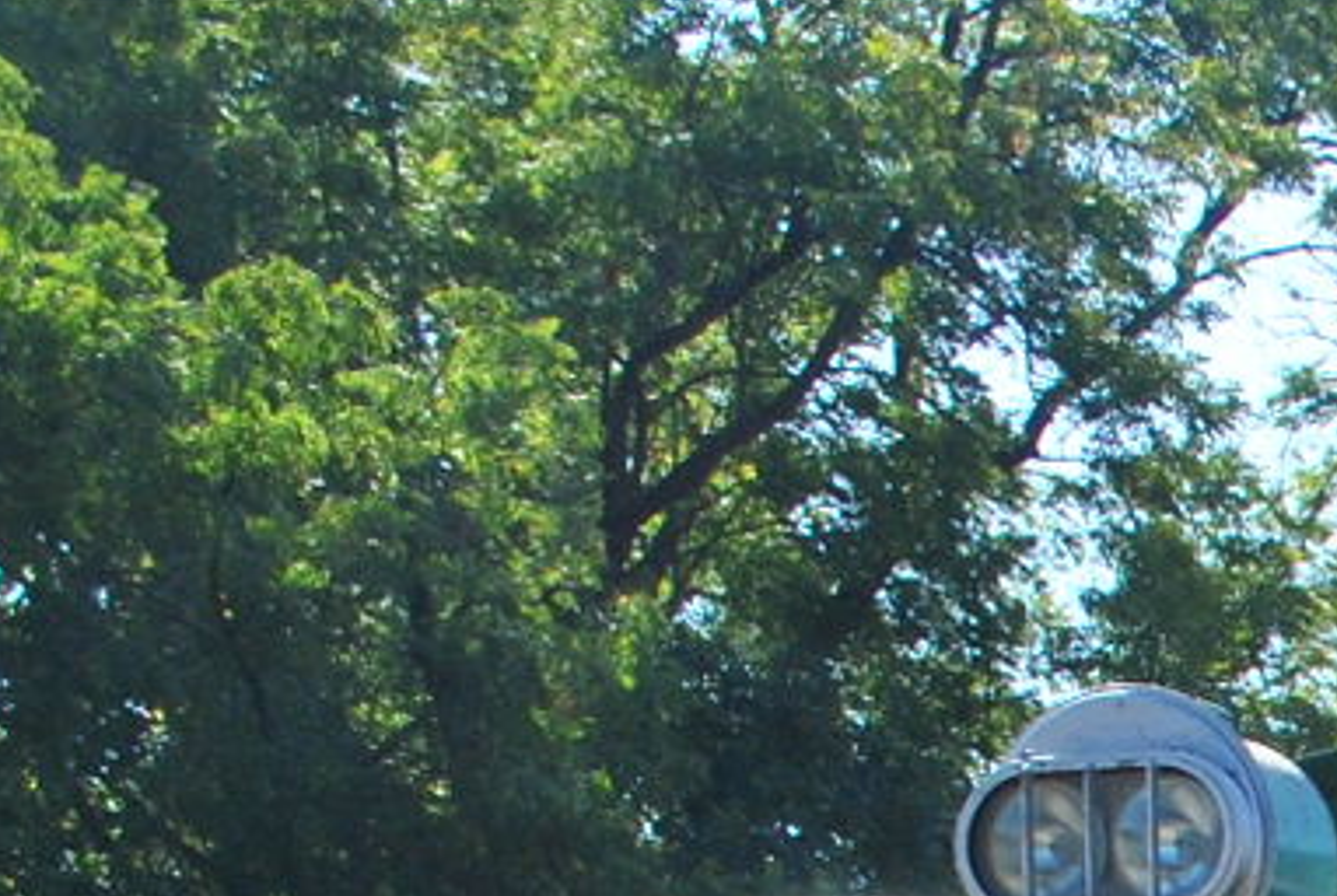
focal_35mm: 181
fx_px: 6732
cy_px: 2200
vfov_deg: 7.1
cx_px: 3266
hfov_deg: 9.9
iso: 200
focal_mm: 24
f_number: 10
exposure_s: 1/200
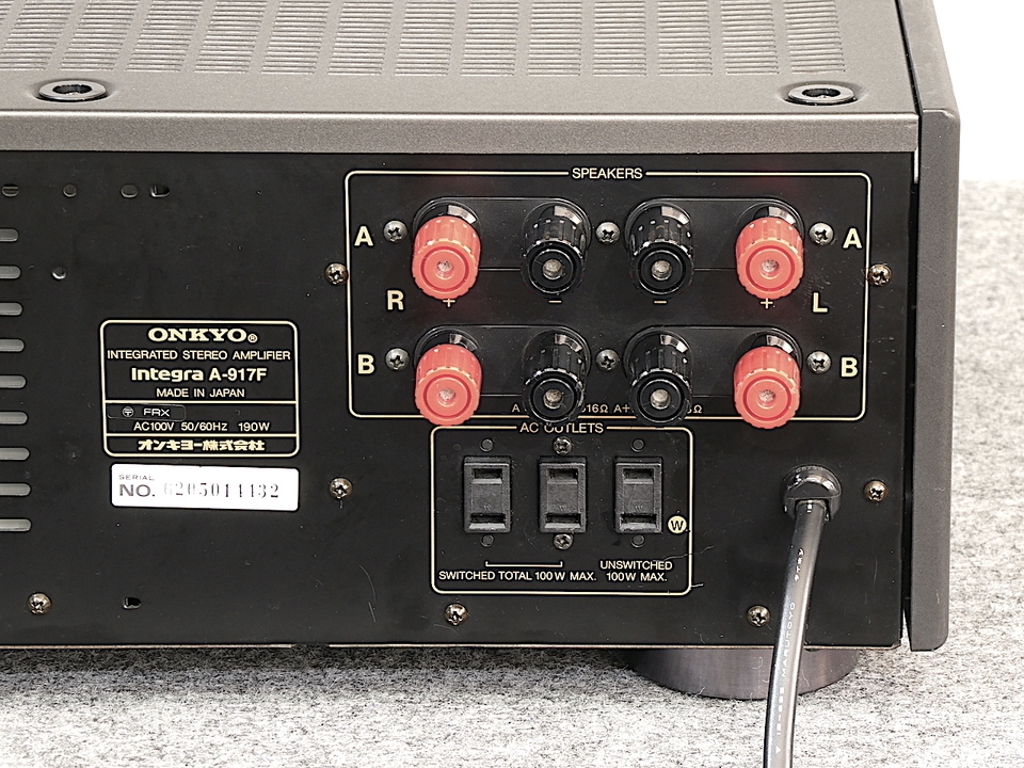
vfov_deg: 9.8
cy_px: 384
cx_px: 512
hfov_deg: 13.1
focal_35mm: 151
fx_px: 4467
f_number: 5.4
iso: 100
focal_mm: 27.1
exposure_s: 1/1.6
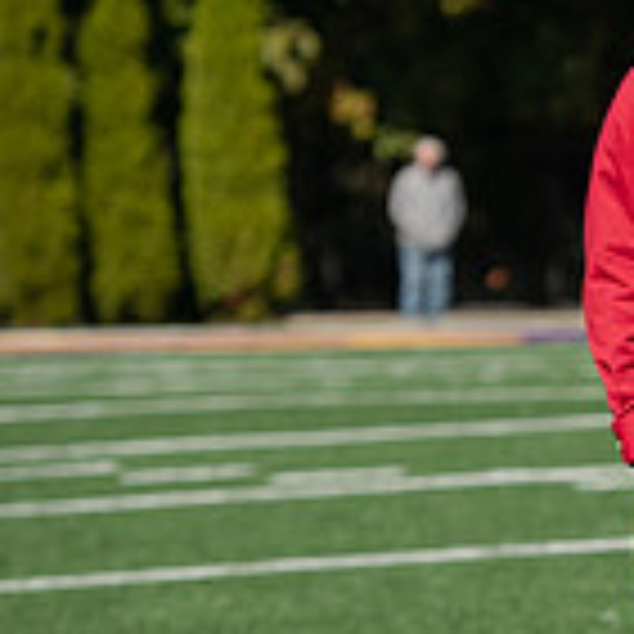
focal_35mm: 436
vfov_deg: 4.0
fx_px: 9034
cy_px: 357
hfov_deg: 4.0
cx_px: 1120
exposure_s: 1/1600
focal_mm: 125
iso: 200
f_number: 4
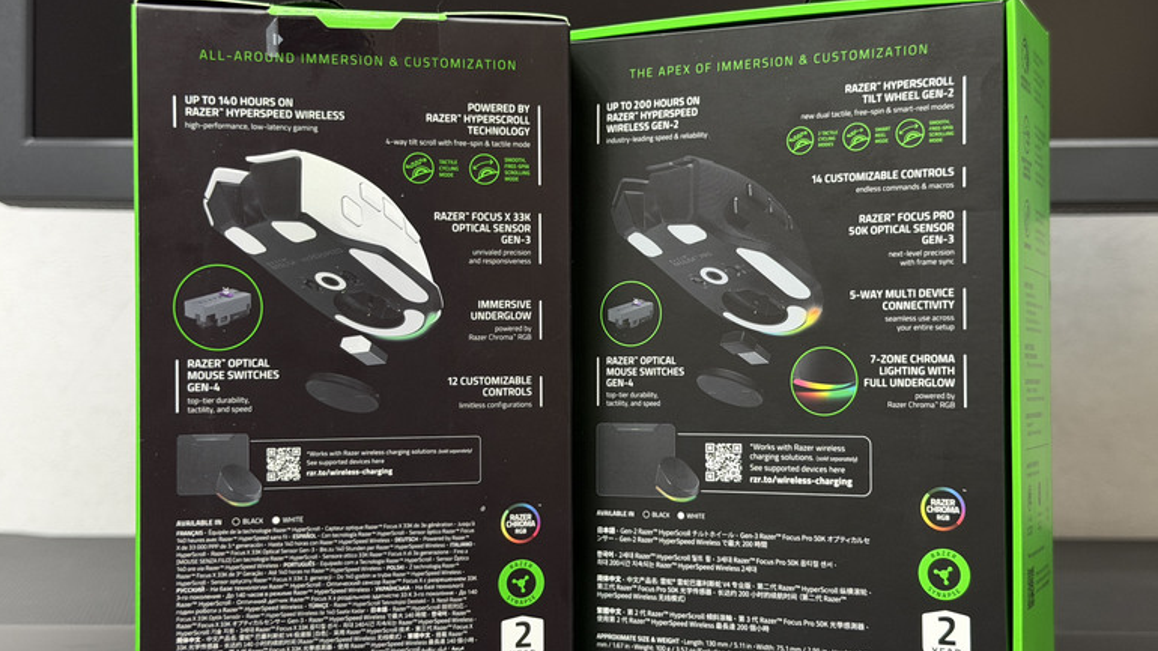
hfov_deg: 39.2
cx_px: 581
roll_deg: +1.1
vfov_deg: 22.6
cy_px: 324
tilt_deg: +0.7
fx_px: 1627
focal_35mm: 53
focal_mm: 6.76
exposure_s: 1/60
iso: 250
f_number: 1.78
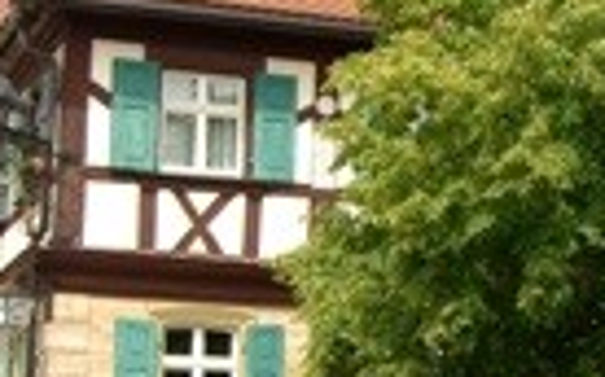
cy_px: 232
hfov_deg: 17.4
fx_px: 1928
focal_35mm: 117
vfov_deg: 11.2
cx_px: 623
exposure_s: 1/400
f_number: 4
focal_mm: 7.9
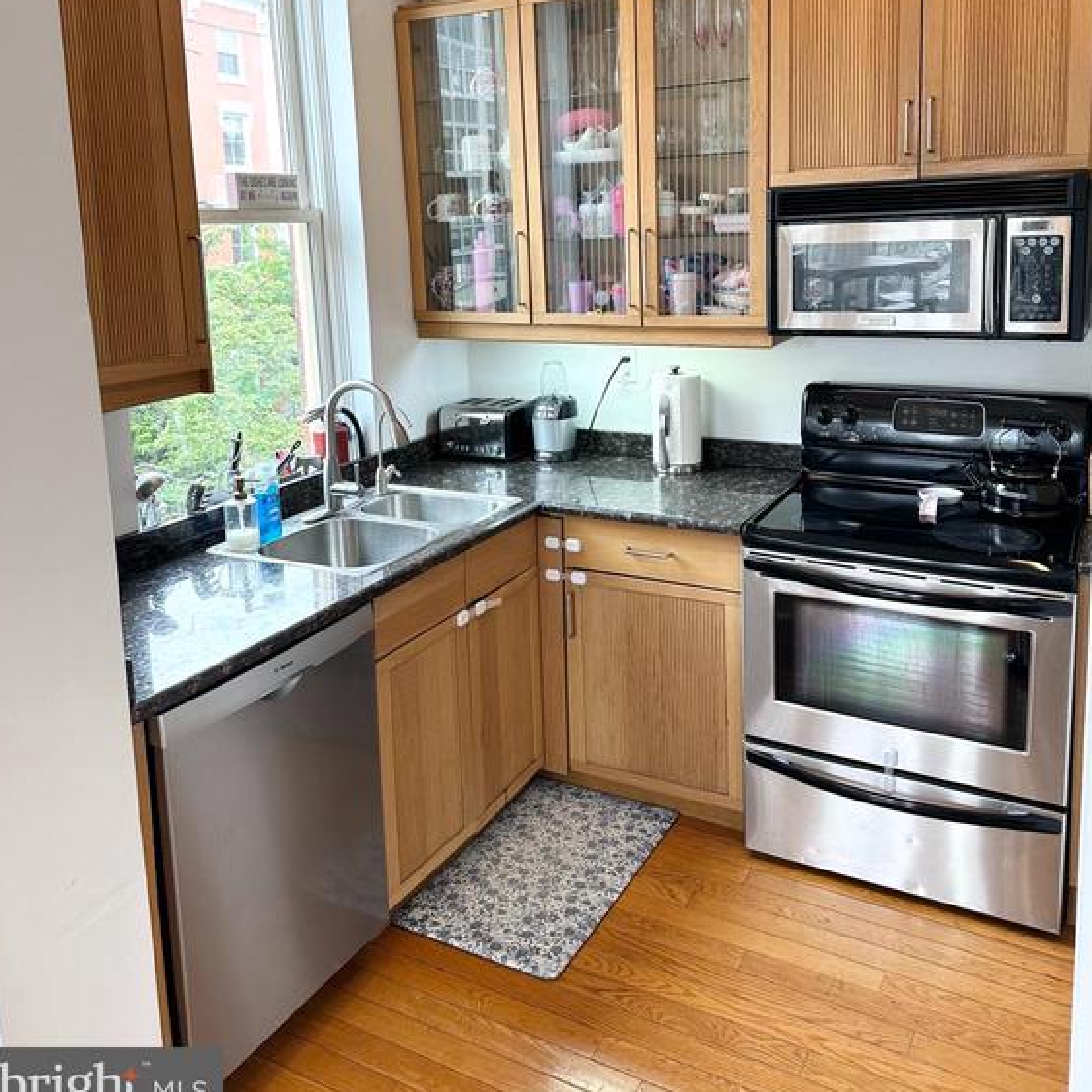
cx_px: 540
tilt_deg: -6.3
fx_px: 1035
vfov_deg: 54.7
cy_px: 381
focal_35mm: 29
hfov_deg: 55.6
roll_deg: +1.0
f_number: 1.78
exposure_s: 1/120
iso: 160
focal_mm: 6.86
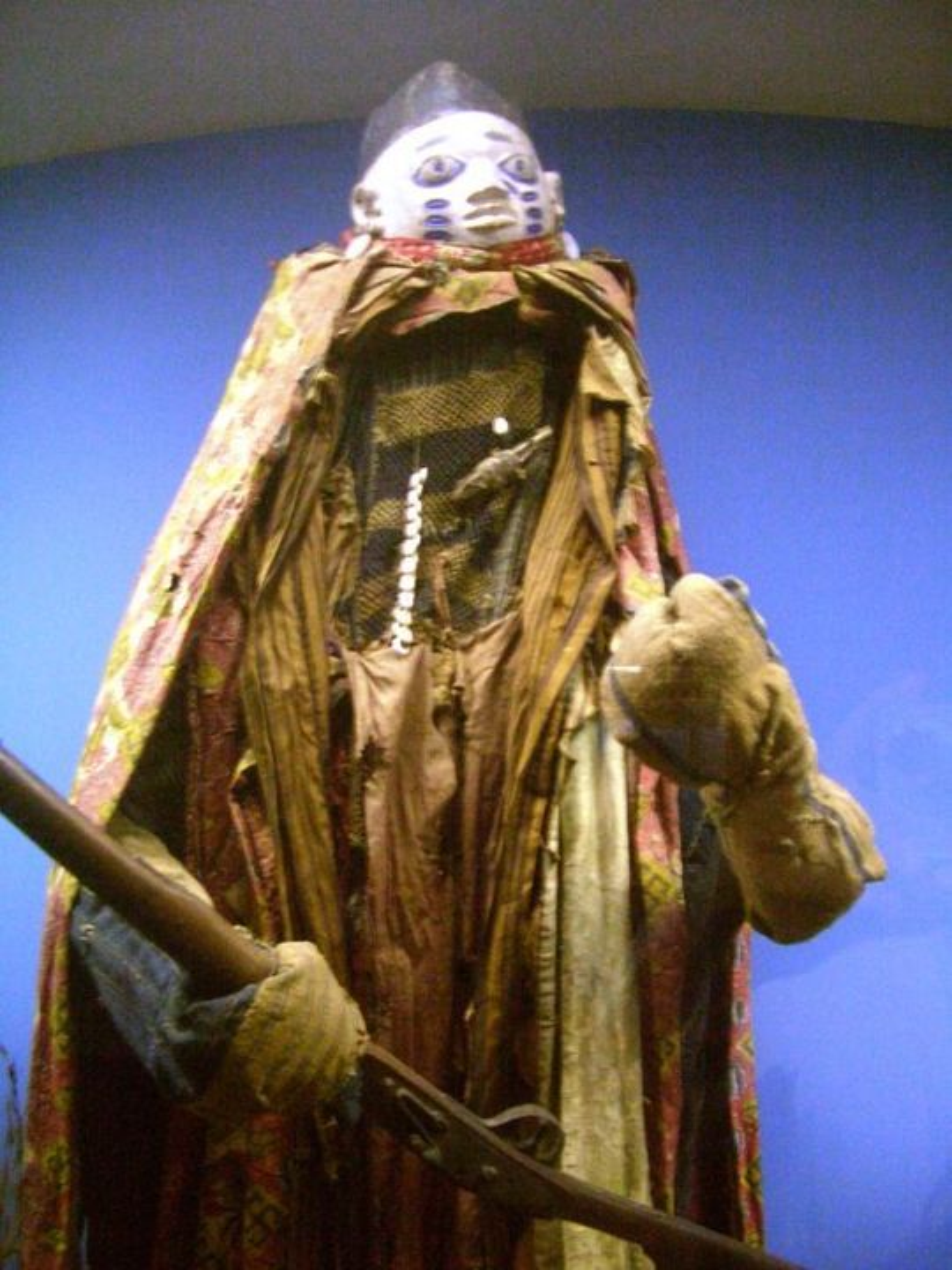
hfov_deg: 40.7
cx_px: 476
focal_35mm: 35
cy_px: 635
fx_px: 1283
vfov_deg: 52.6
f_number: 2.6
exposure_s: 1/8
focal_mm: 5.8
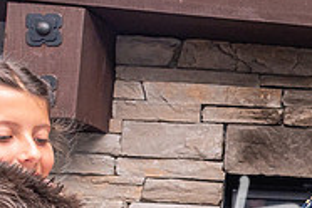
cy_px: 182
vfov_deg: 13.3
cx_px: 489
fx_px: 884
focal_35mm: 102
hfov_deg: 17.6
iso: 800
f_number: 10
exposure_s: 1/125
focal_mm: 24
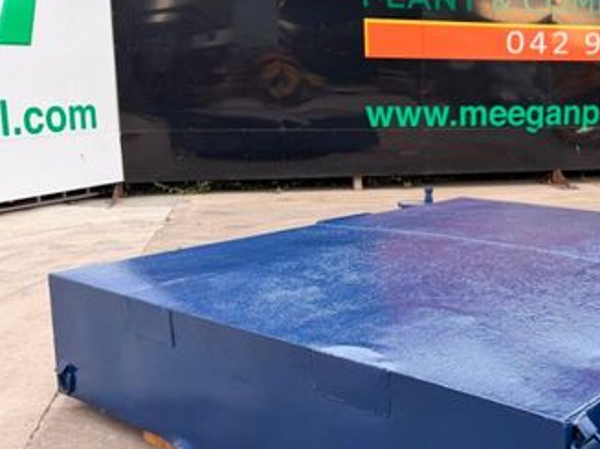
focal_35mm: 44
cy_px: 214
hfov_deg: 41.1
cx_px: 484
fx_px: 762
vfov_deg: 32.8
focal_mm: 6.76
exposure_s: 1/410
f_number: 1.78
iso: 80
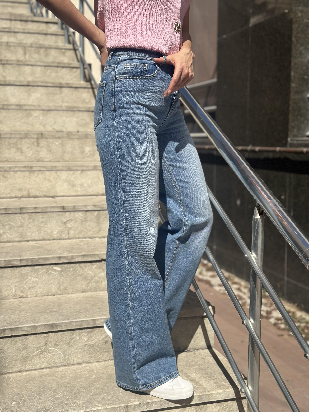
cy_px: 206
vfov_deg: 39.7
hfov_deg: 30.3
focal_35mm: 48
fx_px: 571
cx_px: 154
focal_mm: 6.86
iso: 100
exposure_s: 1/8929
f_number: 1.78
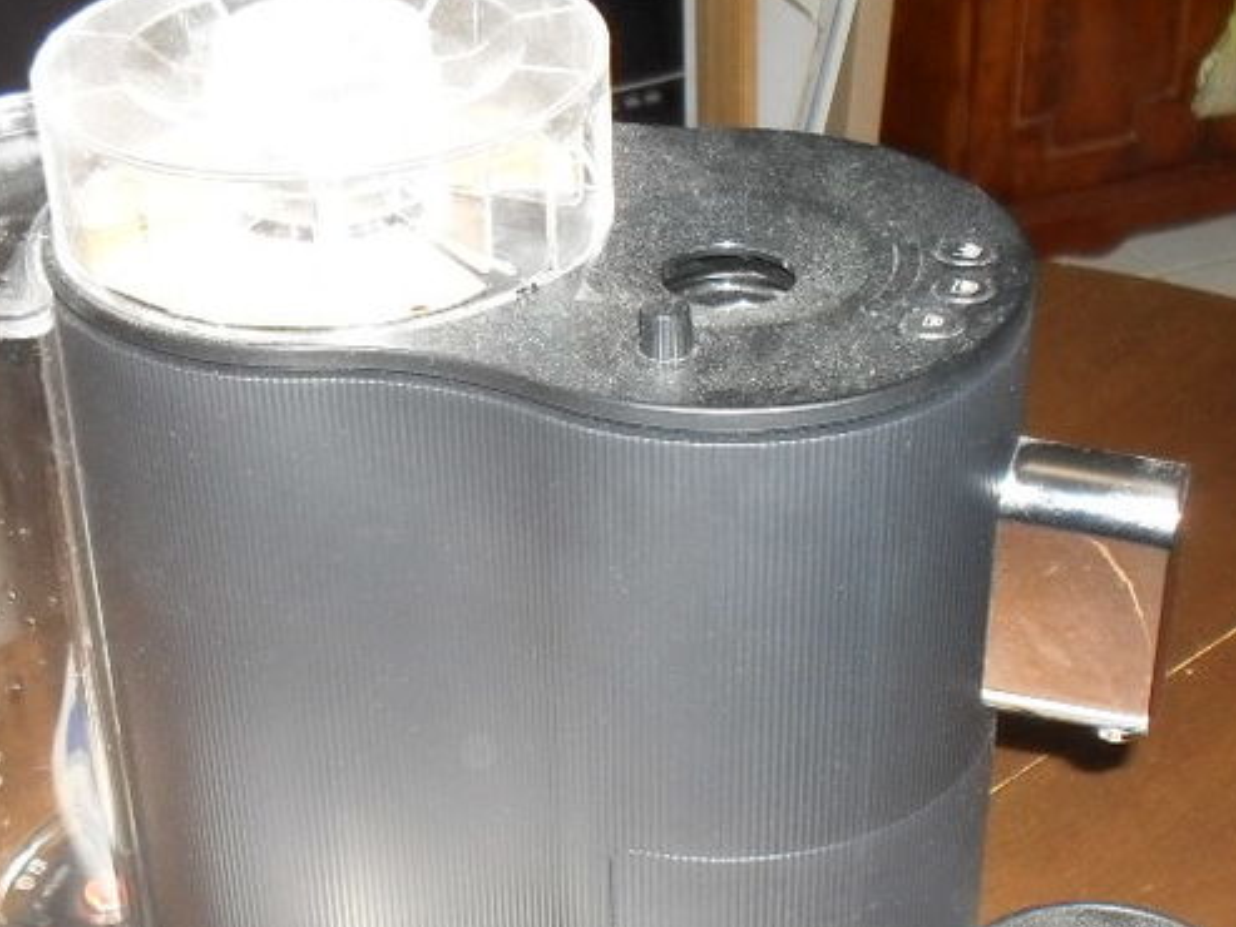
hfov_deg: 27.4
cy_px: 782
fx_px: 2536
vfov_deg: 20.4
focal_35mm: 71
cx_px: 519
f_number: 3.2
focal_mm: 6.3
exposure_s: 1/45
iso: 240
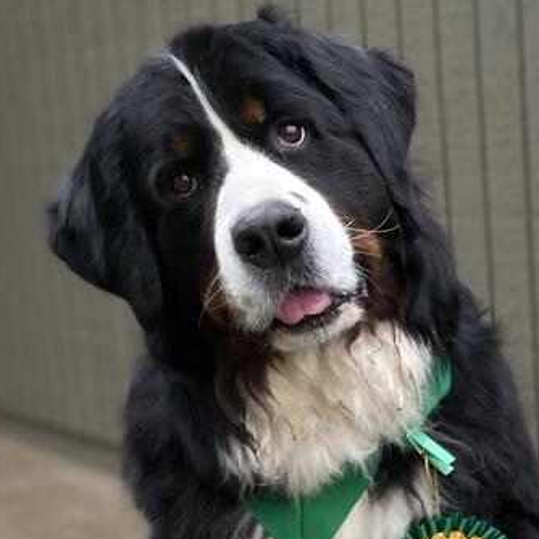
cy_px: 357
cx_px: 271
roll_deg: +1.7
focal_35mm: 33
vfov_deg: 48.9
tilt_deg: -13.4
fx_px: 581
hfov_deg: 49.7
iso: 250
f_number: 1.8
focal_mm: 4.25
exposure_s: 1/60
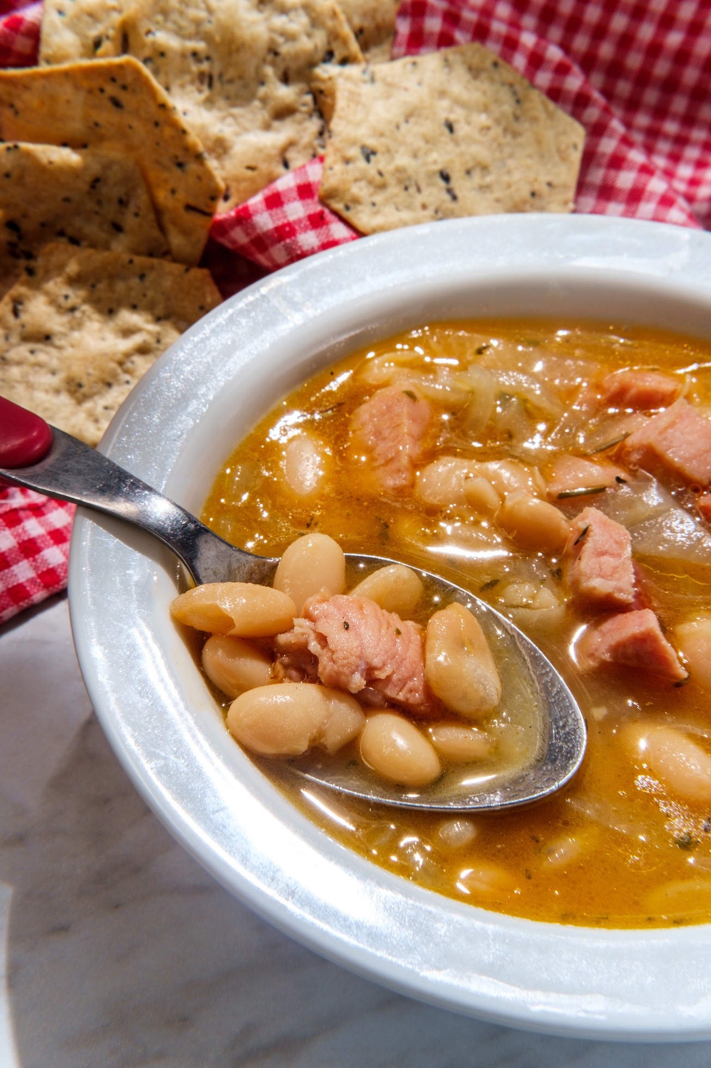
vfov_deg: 36.9
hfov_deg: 25.1
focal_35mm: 54
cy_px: 524
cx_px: 354
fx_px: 1600
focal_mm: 35
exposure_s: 1/125
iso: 200
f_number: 16
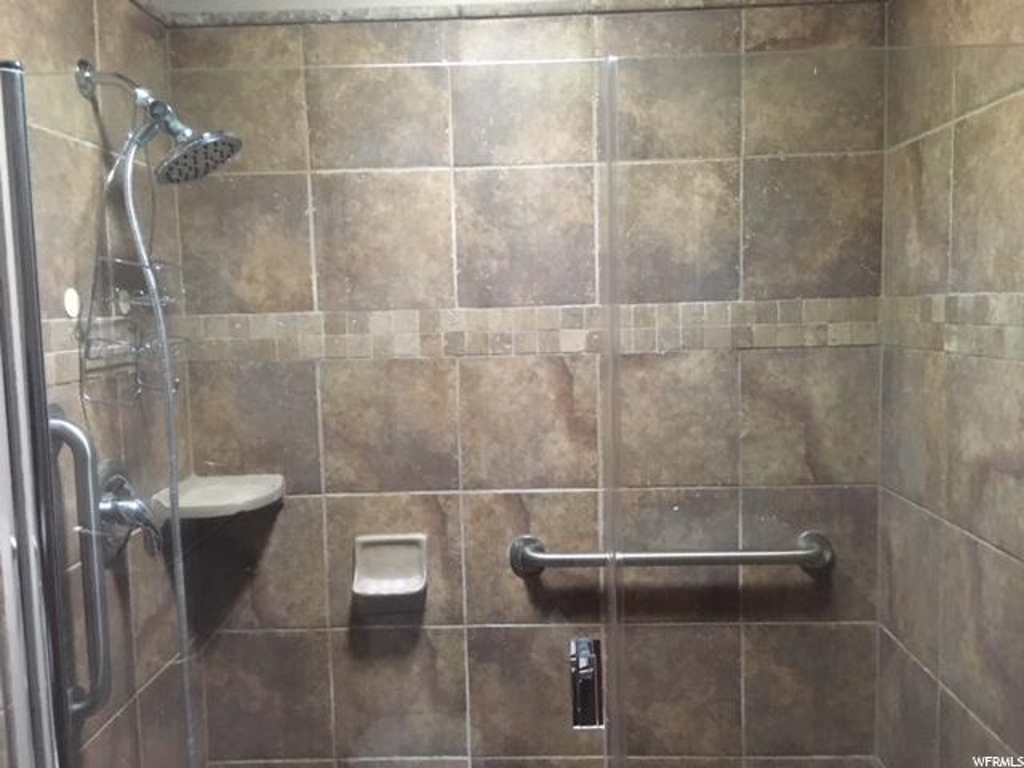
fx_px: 858
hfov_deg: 61.7
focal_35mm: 29
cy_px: 384
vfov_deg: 48.2
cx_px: 512
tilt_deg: -3.1
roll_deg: +1.4
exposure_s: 1/15
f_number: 2.2
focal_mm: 4.15
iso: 250
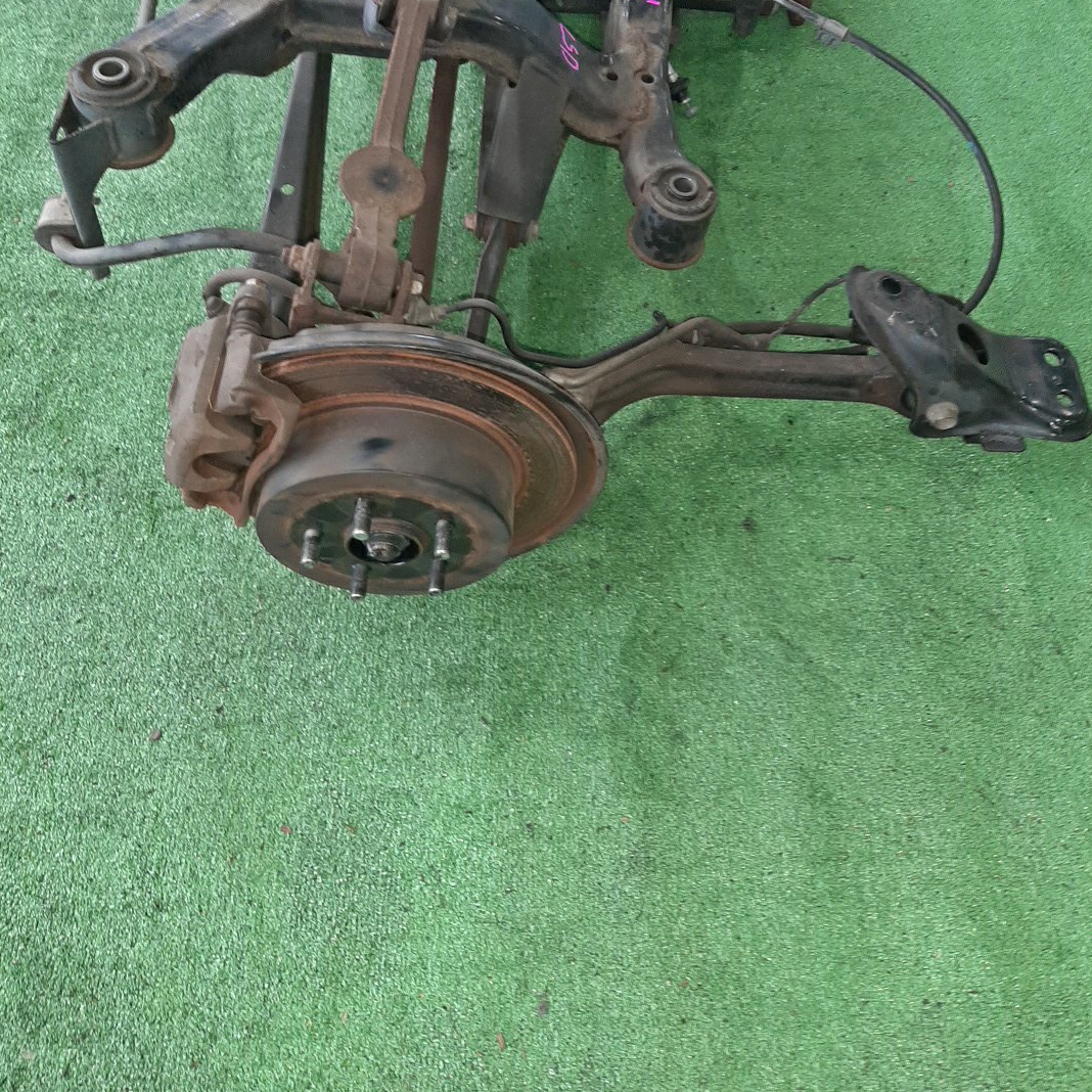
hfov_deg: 52.5
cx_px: 546
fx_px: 1106
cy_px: 368
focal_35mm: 31
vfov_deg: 51.6
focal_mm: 3.93
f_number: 1.7
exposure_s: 1/50
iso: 219
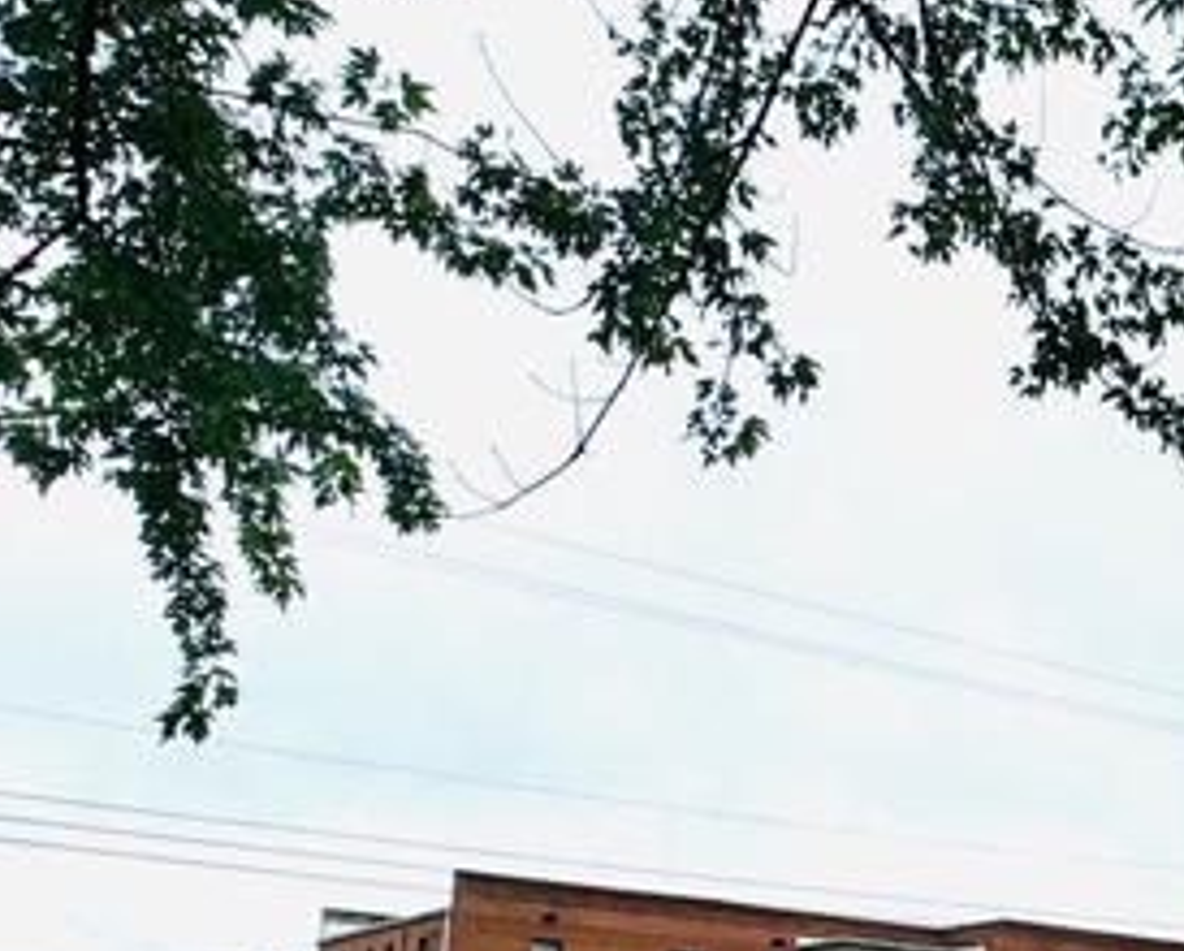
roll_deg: -1.5
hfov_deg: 29.7
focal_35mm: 51
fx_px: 1790
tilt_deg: +6.8
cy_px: 938
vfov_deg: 28.1
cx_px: 1517
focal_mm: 2.22
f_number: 2.2
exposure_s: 1/337
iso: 40
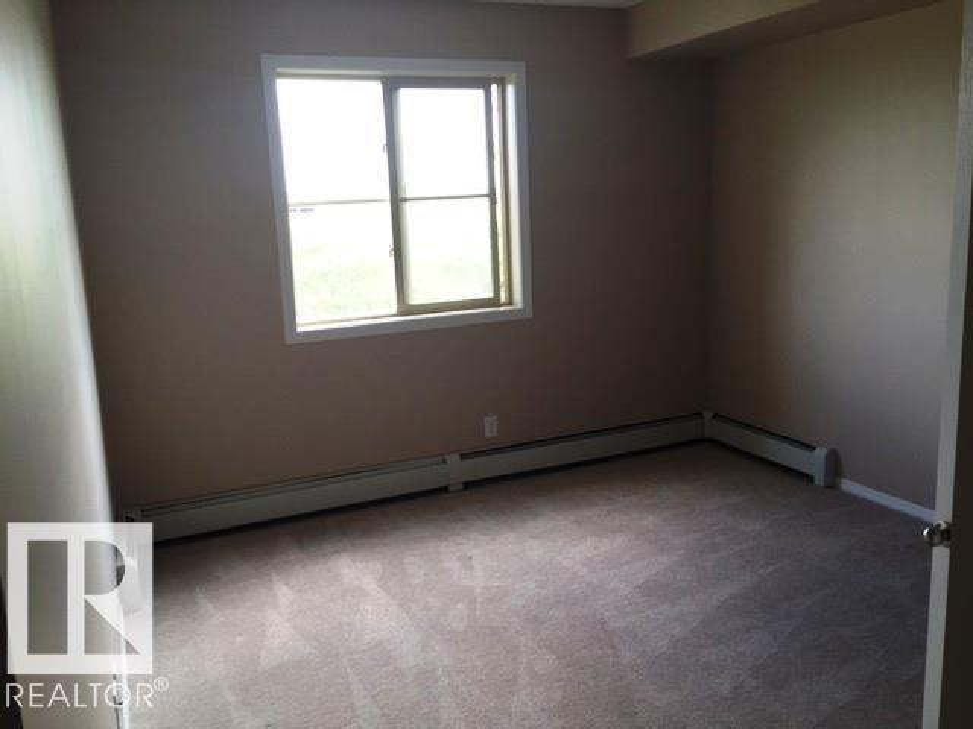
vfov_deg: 48.2
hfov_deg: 61.7
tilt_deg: -11.7
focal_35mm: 29
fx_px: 815
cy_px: 364
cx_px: 486
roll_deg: +4.9
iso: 40
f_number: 2.2
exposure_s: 1/60
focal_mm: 4.15
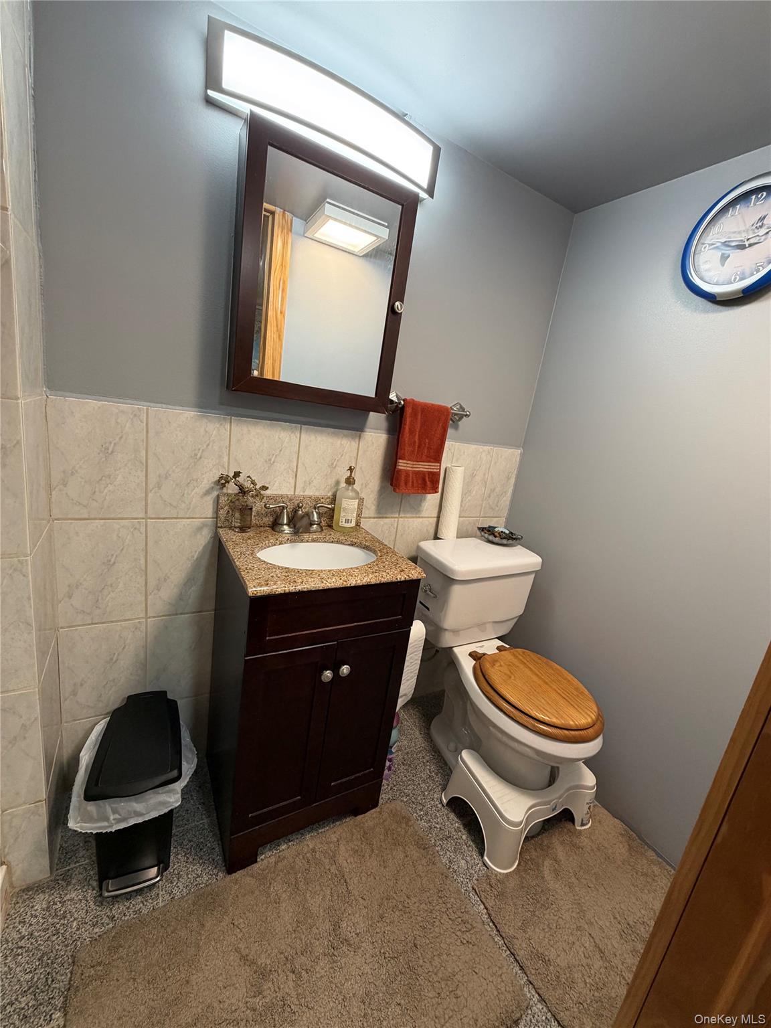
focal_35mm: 14
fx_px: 416
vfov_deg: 102.1
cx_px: 386
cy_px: 514
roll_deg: -9.1
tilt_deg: -14.1
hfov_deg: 85.7
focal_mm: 2.22
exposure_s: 1/60
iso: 160
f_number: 2.2
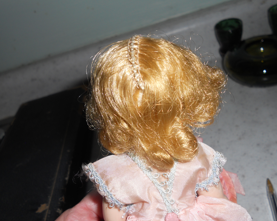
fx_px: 279
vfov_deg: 43.4
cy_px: 112
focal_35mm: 34
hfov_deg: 52.8
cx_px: 133
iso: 80
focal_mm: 5.8
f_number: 8.8
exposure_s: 1/25
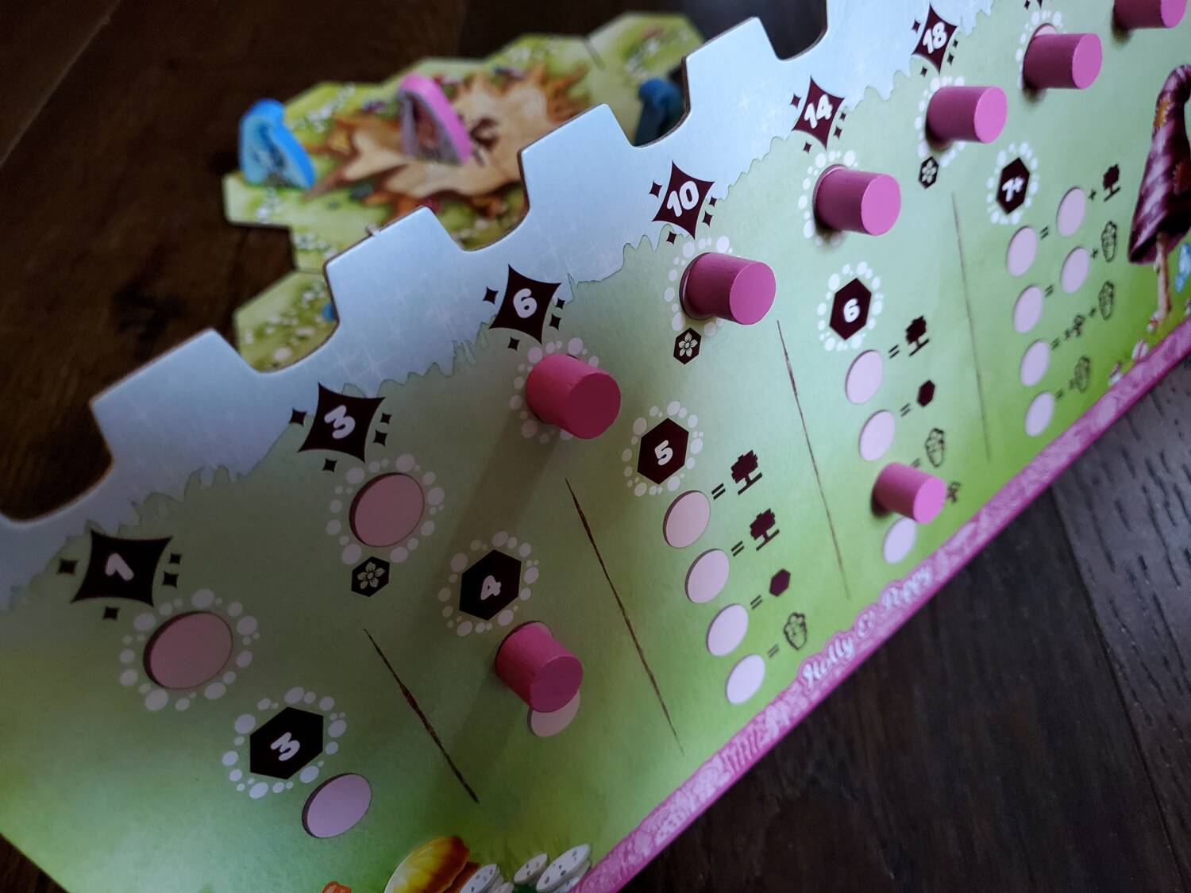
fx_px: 895
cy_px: 446
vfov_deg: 53.1
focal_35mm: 26
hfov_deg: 67.3
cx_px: 596
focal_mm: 4.3
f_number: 1.5
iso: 500
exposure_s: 1/40
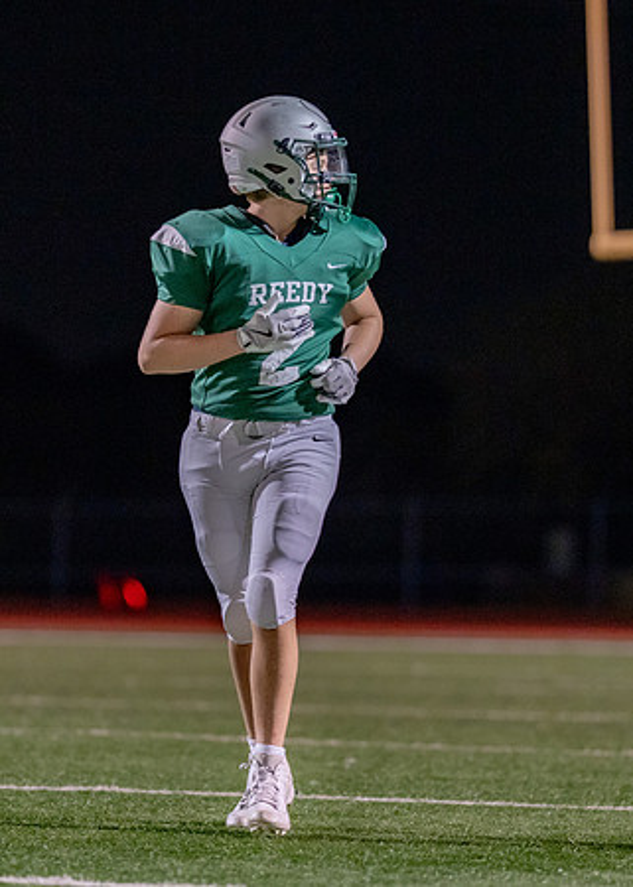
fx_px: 6763
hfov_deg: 5.4
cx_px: 306
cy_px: 441
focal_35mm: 268
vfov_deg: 7.5
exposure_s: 1/1250
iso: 2500
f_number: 1.8
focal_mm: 135
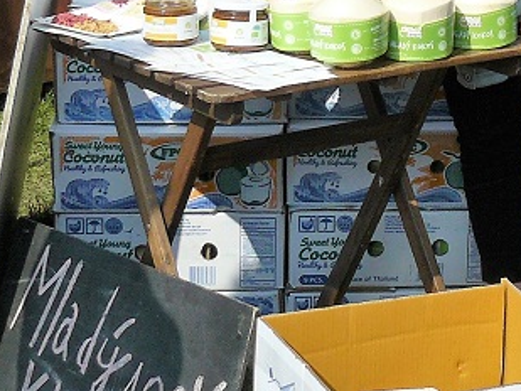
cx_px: 642
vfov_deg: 12.0
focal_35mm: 118
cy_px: -178
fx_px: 1777
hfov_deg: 16.0
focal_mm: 6
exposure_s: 1/400
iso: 100
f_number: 5.6
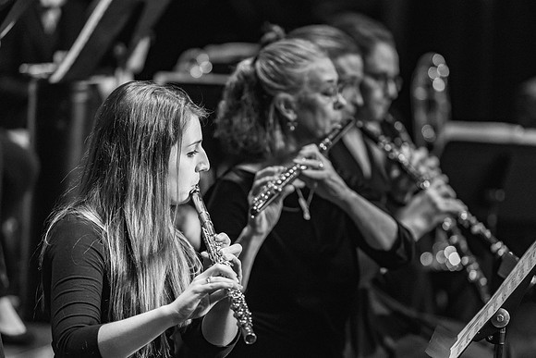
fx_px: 4170
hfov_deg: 7.4
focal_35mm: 280
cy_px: 179
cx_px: 268
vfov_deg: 4.9
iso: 5000
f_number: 4
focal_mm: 280
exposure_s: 1/250
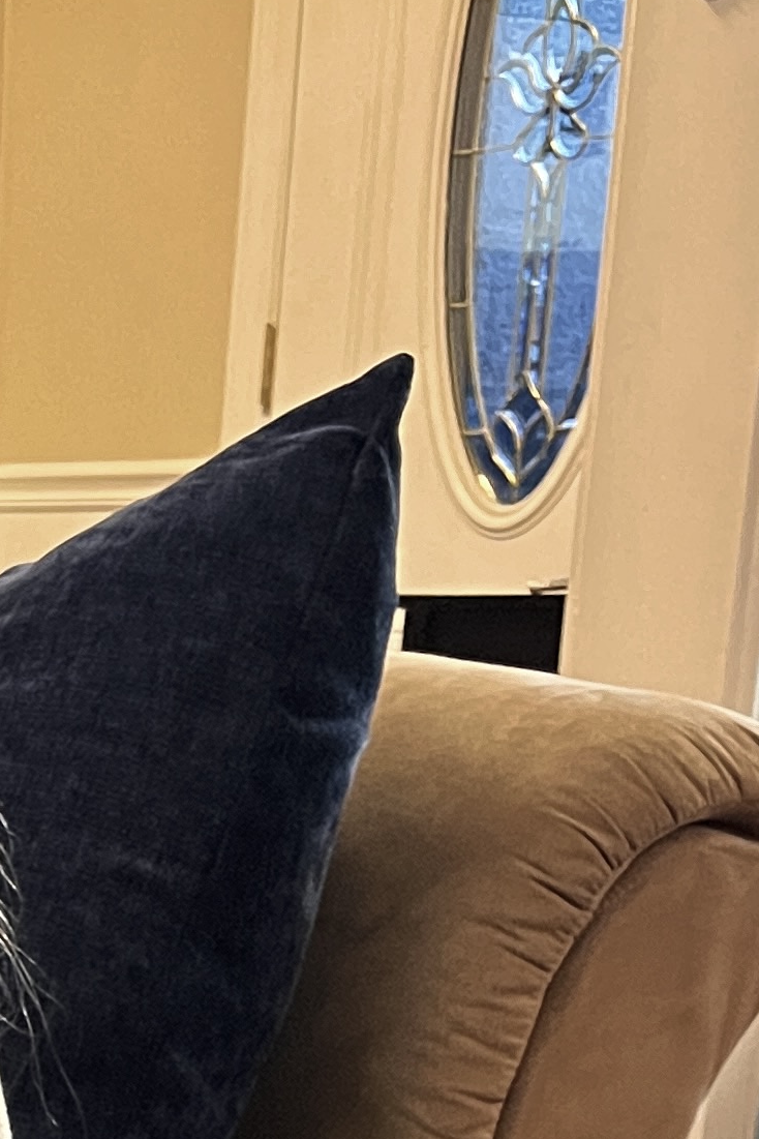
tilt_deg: -20.7
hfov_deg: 13.0
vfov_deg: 18.2
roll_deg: +0.4
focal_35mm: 99
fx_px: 3131
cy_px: 1741
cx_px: -424
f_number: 1.6
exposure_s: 1/40
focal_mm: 5.1
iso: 500
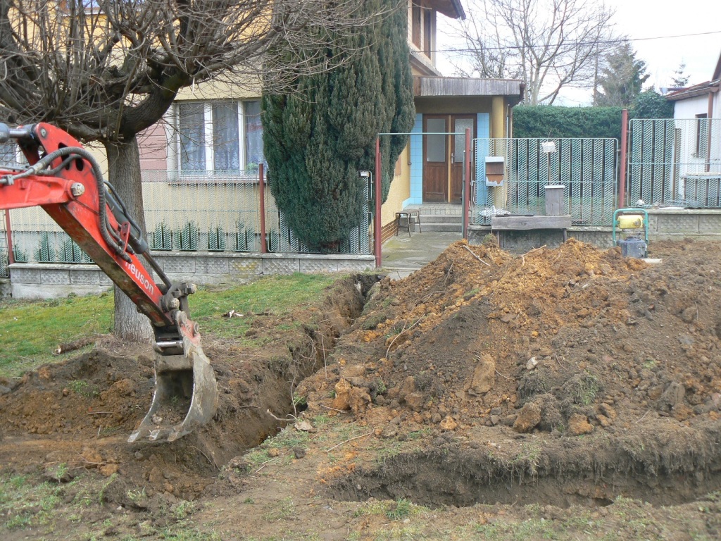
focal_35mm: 36
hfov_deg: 51.4
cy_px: 270
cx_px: 360
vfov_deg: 39.7
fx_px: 750
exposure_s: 1/100
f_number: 4
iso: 80
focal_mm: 6
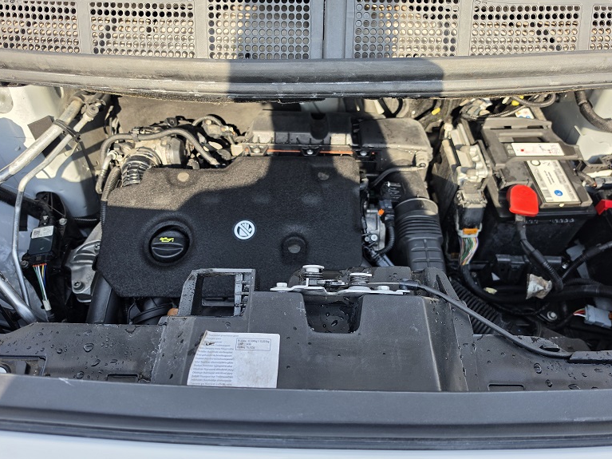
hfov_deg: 71.6
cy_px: 224
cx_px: 294
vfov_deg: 56.8
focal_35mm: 24
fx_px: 424
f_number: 1.4
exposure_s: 1/1780
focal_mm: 6.5
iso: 64
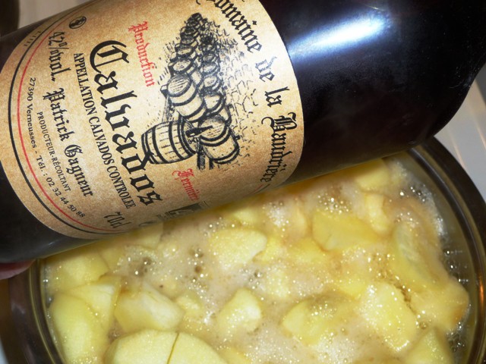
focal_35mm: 55
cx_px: 243
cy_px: 182
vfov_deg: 26.6
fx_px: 772
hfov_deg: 34.9
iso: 100
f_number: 4.3
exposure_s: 1/30
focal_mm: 9.3
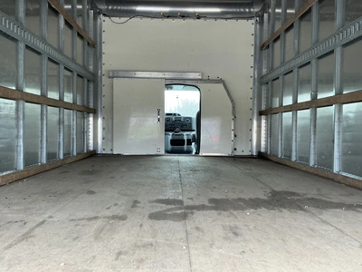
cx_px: 181
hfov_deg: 63.4
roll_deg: +0.9
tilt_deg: -0.6
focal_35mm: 28
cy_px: 136
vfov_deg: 49.7
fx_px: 293
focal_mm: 3
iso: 64
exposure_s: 1/122
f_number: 1.8
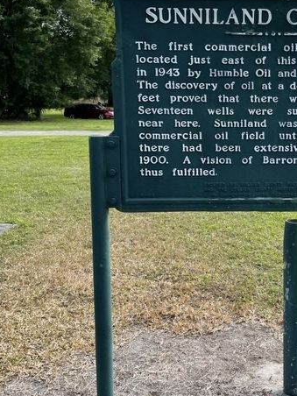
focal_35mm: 46
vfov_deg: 41.1
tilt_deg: -9.0
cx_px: 260
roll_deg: +1.0
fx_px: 526
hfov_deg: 30.3
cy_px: 170
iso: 32
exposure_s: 1/2747
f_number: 1.6
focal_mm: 4.2
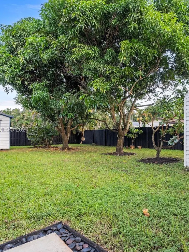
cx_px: 149
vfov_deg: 69.9
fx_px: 180
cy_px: 130
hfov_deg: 52.1
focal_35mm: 25
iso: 500
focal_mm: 11
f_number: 4
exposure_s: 1/200
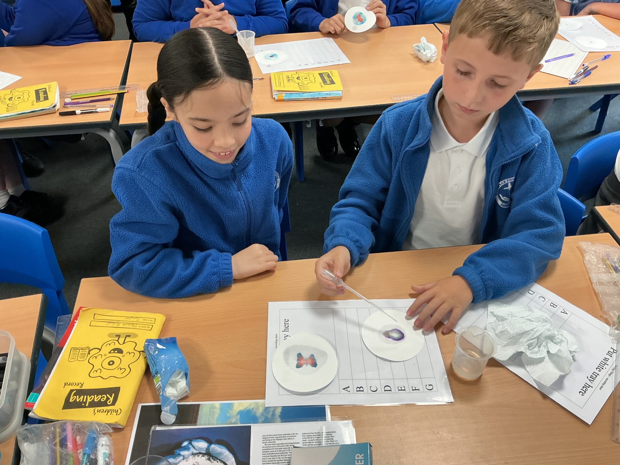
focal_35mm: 29
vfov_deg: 48.2
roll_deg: -0.8
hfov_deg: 61.7
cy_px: 232
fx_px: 519
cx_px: 310
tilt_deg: -42.6
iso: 125
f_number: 1.8
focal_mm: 3
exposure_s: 1/60
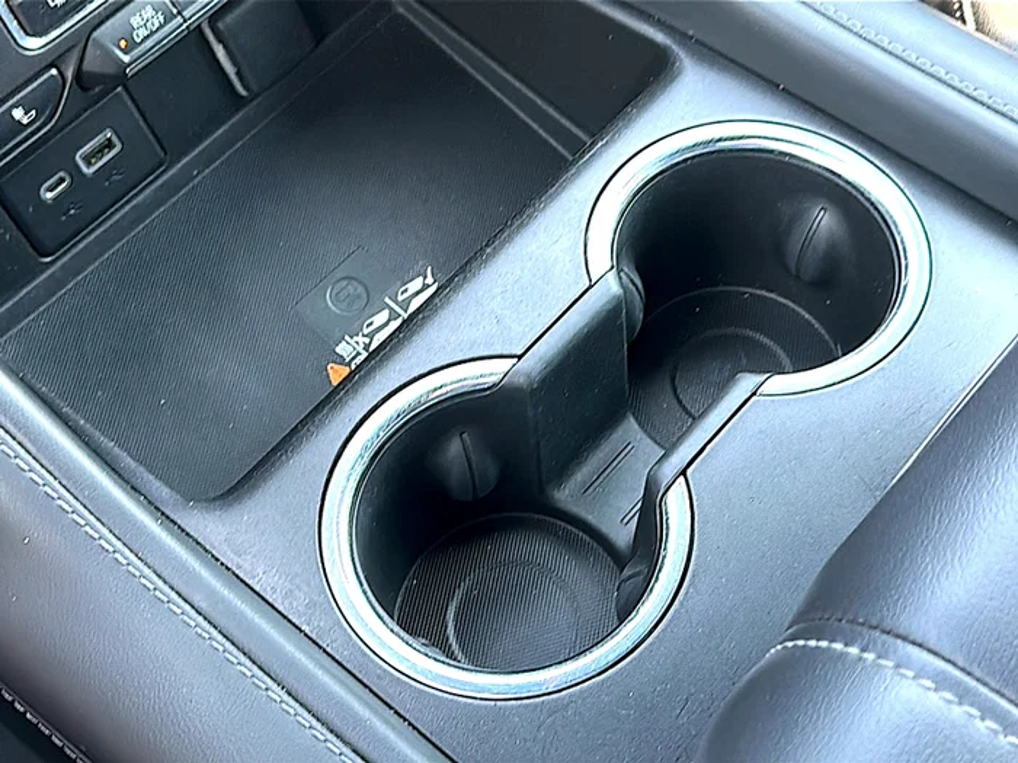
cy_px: 382
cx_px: 509
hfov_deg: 44.8
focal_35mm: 42
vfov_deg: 34.3
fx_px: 1235
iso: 100
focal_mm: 6.86
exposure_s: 1/69
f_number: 1.78
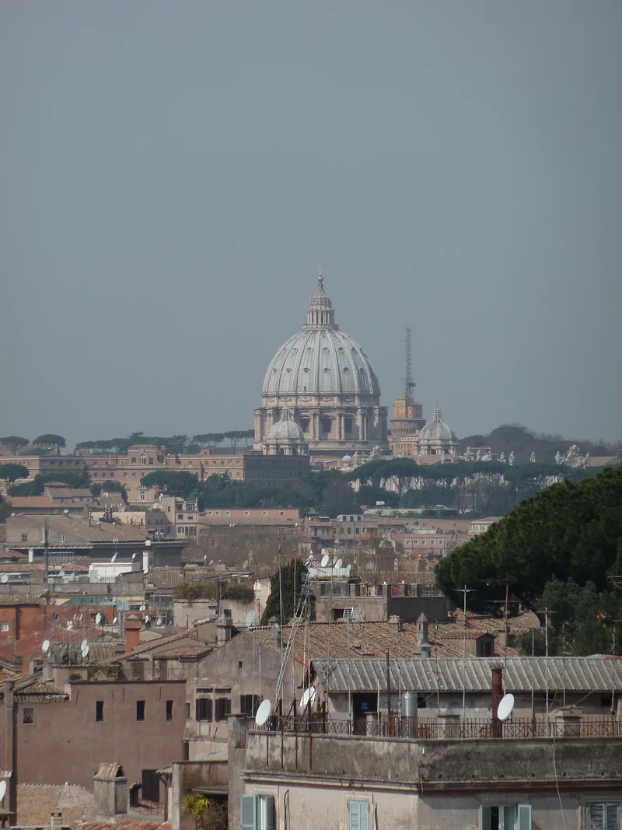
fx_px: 7189
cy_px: 415
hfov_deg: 5.0
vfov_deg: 6.6
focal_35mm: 300
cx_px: 311
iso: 80
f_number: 4.9
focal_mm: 49.2
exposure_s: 1/640
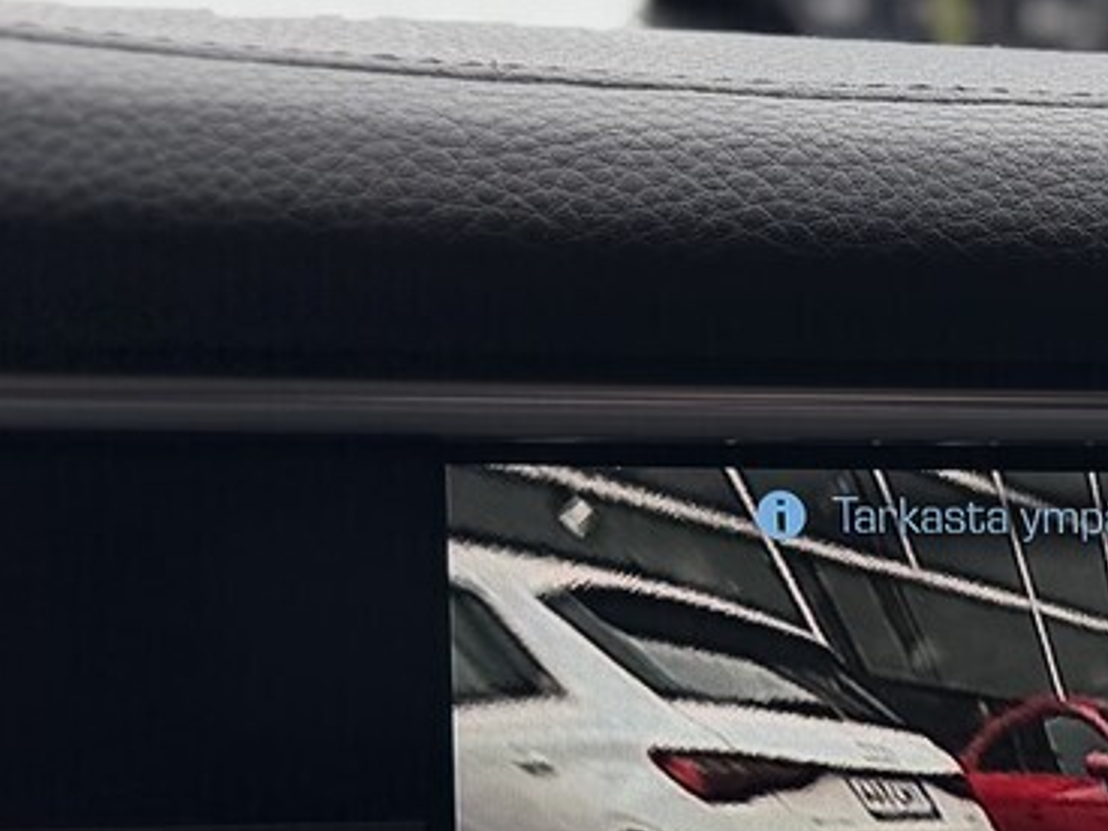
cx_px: 1057
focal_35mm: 94
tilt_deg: -8.8
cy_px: 786
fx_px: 3009
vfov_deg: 15.5
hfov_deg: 20.3
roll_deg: -0.3
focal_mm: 6.76
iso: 80
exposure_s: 1/456
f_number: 1.78
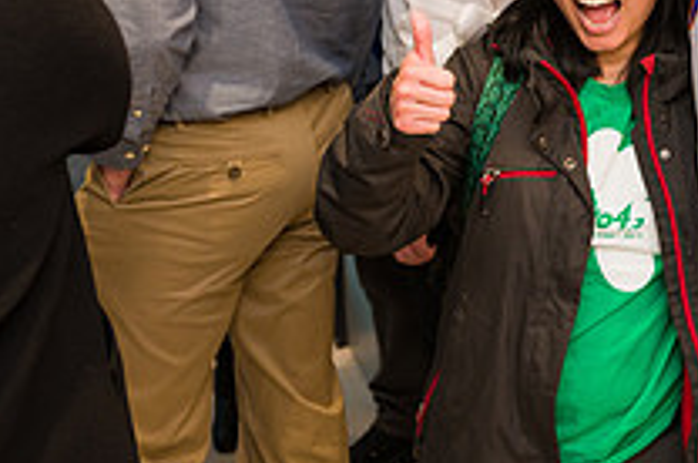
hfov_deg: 28.0
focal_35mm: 67
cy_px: -30
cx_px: 721
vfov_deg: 19.5
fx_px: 1297
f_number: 4
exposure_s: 1/200
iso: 400
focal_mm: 24
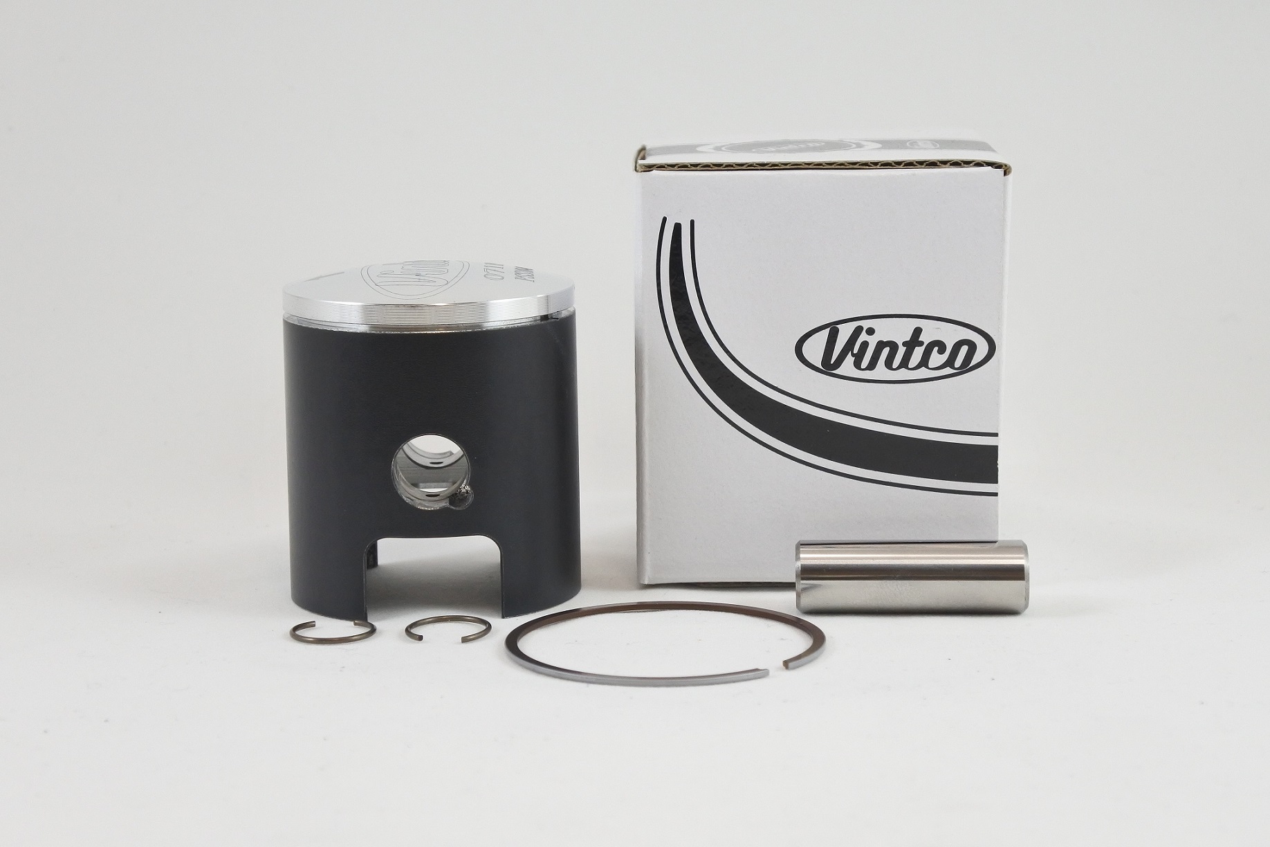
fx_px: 2117
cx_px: 635
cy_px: 424
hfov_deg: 33.4
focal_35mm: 60
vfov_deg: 22.6
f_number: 4.8
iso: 500
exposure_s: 1/125
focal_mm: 22.3
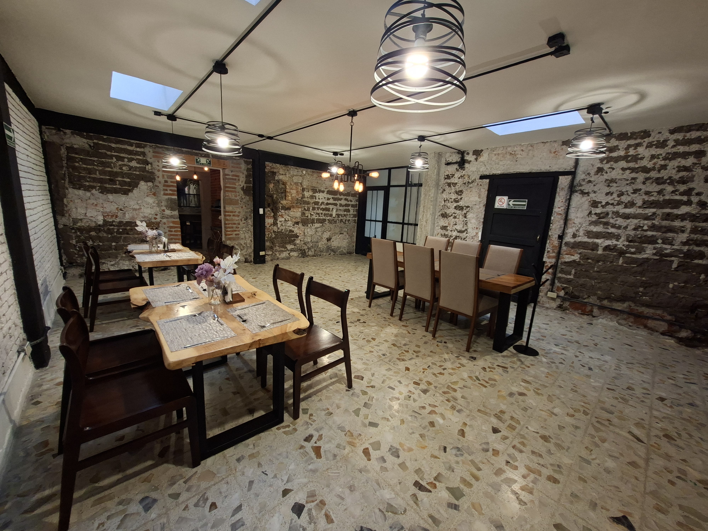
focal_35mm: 13
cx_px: 354
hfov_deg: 106.2
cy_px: 266
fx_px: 266
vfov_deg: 89.9
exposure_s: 1/40
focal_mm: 1.74
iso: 160
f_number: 2.2
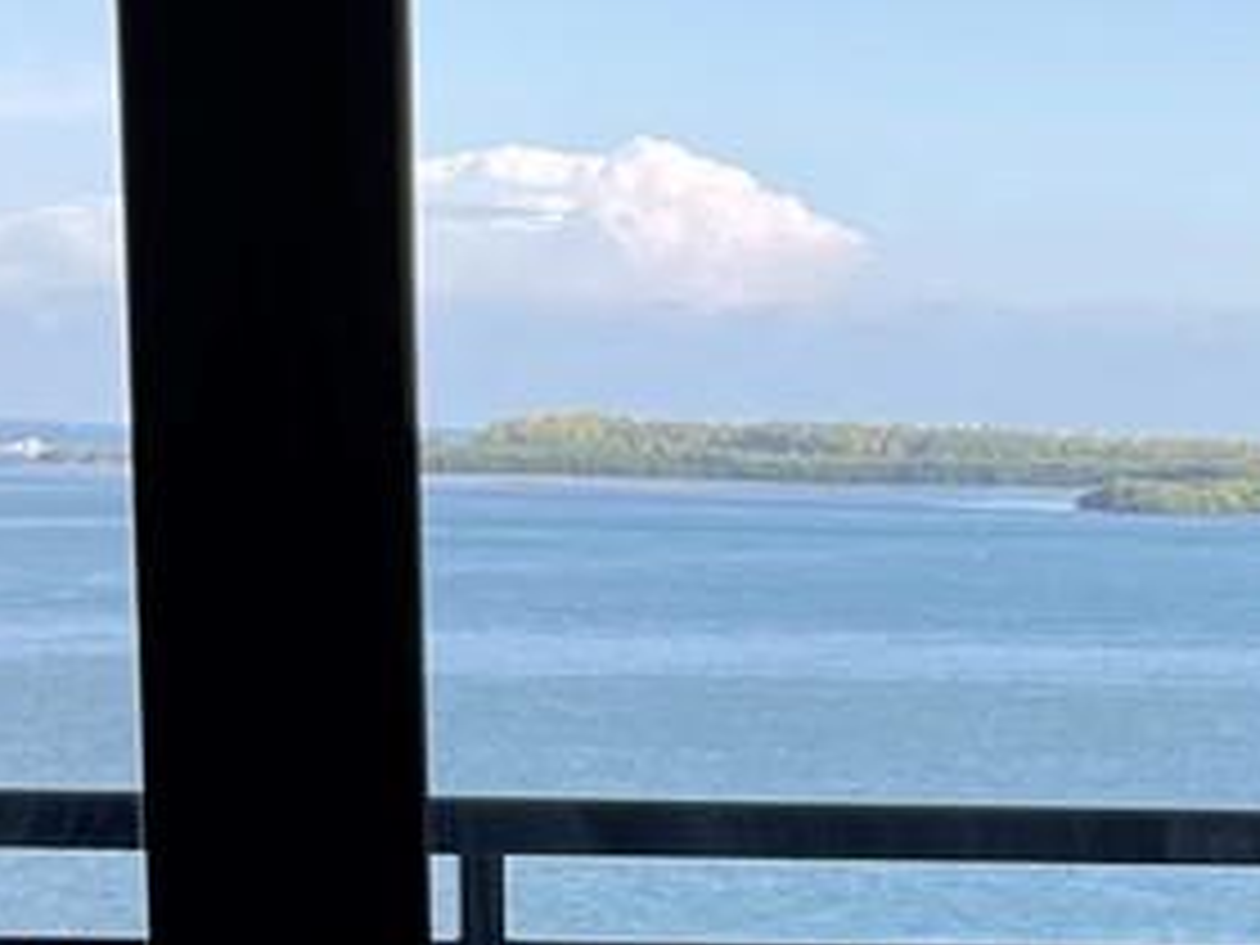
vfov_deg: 9.7
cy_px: 1899
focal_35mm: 143
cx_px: 1246
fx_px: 5205
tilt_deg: -16.4
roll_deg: -1.2
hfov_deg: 13.6
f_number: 1.6
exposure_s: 1/230
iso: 32
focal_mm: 5.1
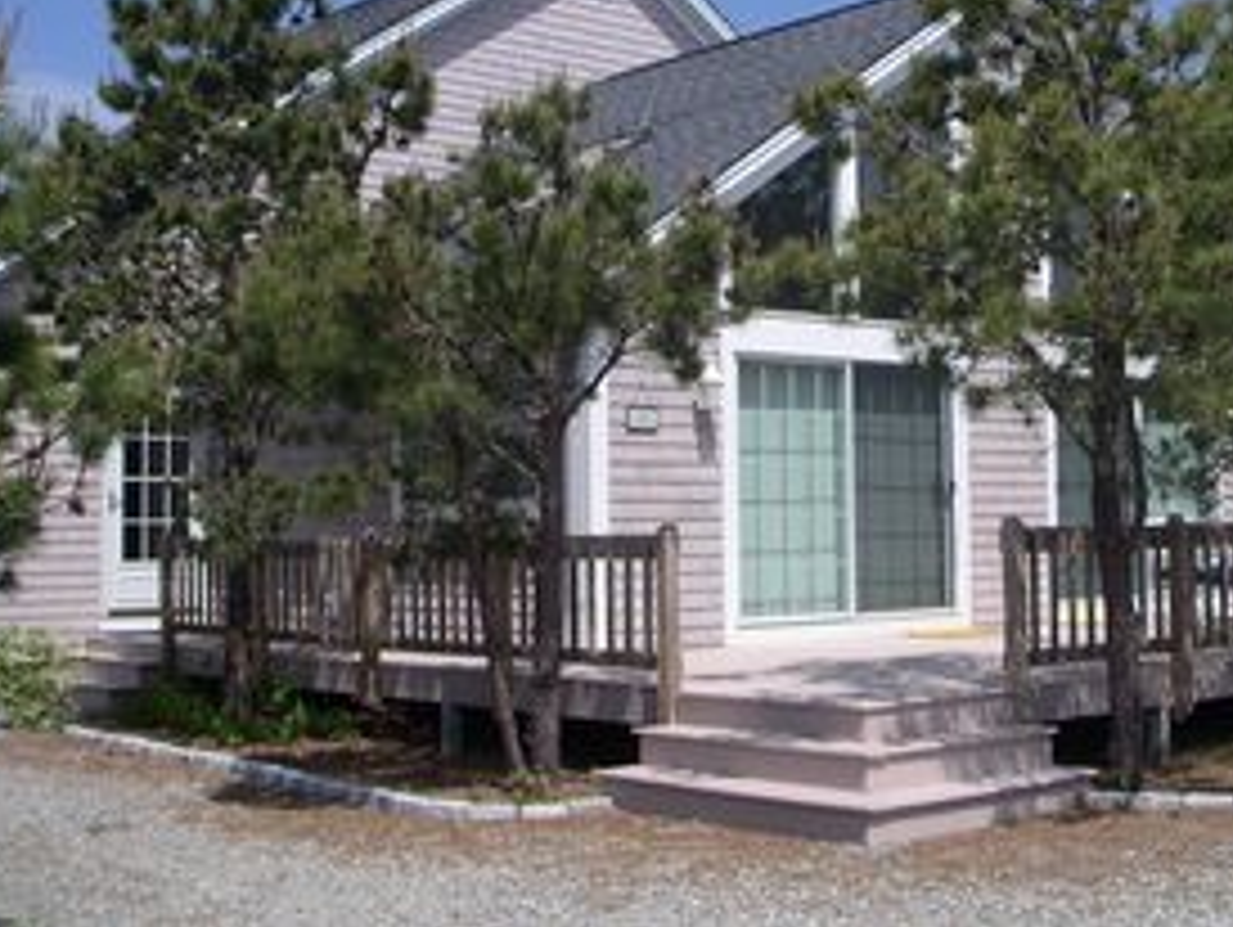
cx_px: 765
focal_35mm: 51
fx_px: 1818
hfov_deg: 37.3
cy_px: 310
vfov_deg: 28.4
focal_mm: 6
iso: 50
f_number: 6.6
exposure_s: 1/250
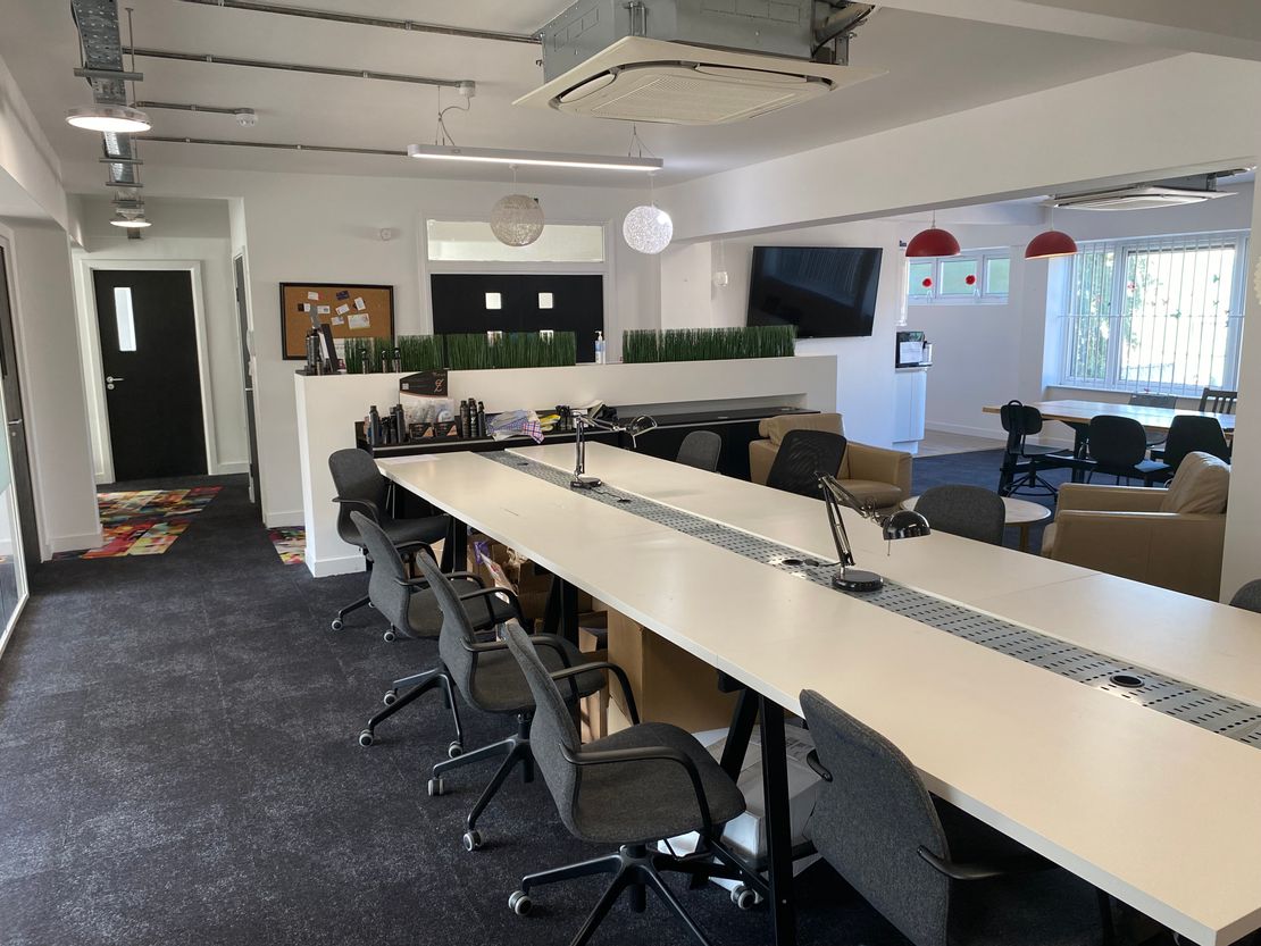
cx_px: 630
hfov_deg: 67.3
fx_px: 947
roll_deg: +1.4
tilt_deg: -10.0
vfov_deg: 53.1
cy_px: 473
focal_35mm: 26
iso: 100
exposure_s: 1/100
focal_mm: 4.25
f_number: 1.8
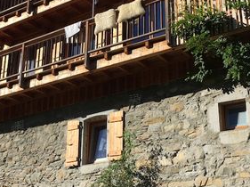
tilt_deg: +23.3
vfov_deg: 23.6
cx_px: 104
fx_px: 447
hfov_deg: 31.2
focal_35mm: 62
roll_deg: -1.3
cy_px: 84
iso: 32
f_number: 2.2
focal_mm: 4.15
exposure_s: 1/2326
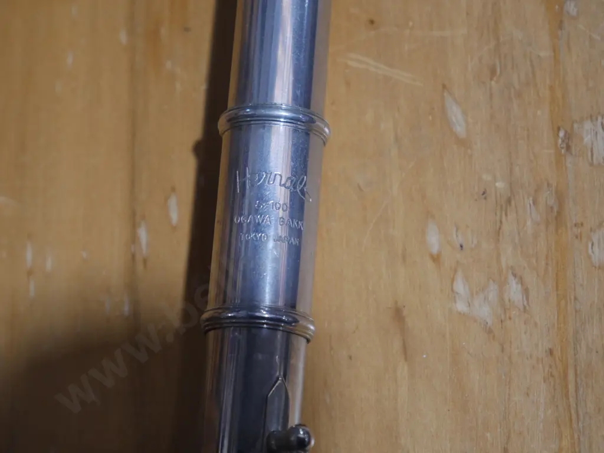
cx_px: 302
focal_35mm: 84
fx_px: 1466
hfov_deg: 23.3
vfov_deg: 17.6
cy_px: 226
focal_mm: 42
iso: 1000
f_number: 5.6
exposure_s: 1/100
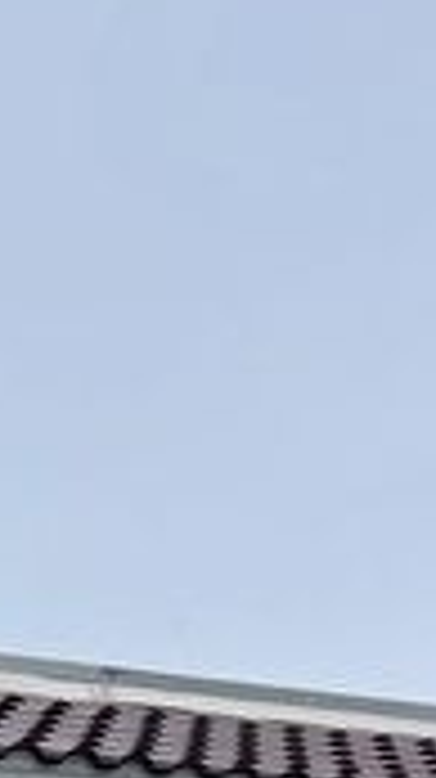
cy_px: 1381
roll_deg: +4.4
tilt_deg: +6.3
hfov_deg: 8.4
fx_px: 2493
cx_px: -859
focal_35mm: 121
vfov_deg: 15.4
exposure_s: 1/693
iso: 80
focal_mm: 6.76
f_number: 1.78
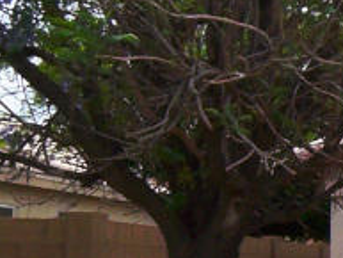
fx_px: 1210
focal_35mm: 122
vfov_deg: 12.1
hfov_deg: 12.2
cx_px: 865
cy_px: 196
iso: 50
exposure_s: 1/320
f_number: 5.6
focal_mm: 3.8
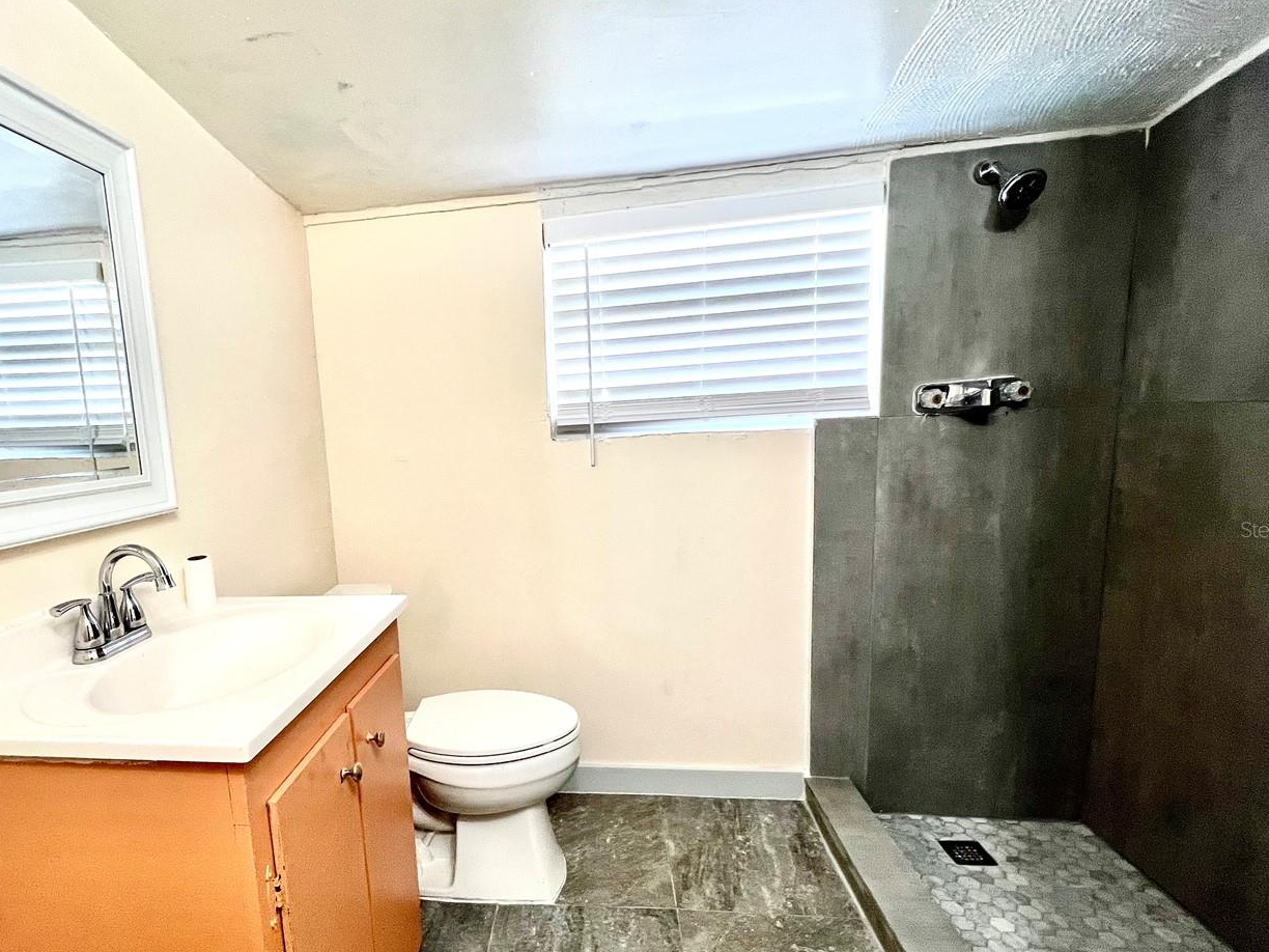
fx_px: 623
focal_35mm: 17
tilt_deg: -9.1
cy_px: 529
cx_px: 509
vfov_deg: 74.5
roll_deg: +4.1
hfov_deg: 89.9
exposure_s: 1/120
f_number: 1.8
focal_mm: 1.57
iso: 100
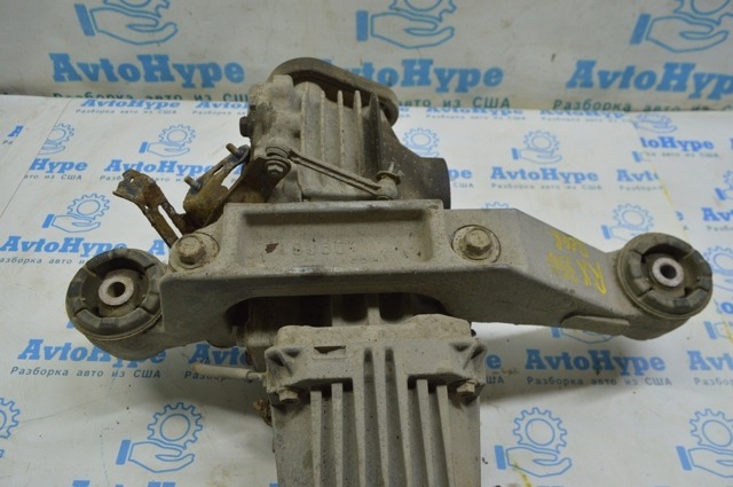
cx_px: 366
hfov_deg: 62.0
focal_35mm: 30
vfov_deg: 43.5
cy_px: 244
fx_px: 610
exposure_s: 1/30
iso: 400
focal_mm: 20
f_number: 5.6
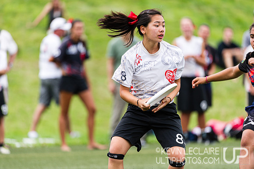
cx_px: 127
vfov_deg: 3.4
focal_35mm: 400
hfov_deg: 5.2
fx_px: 2821
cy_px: 84
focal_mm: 400
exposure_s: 1/1250
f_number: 4
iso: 500
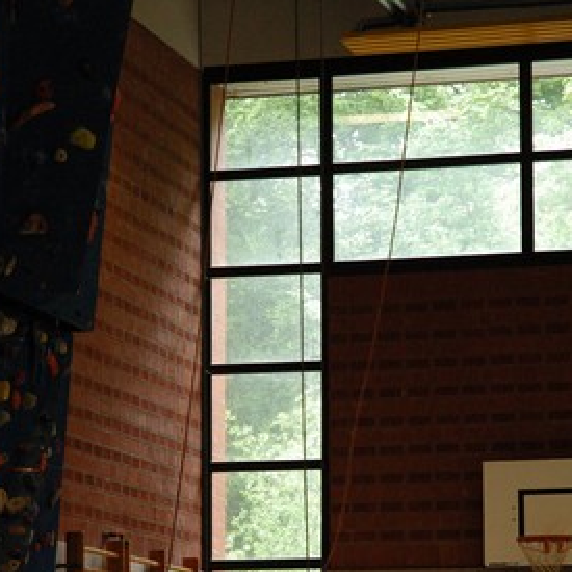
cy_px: 451
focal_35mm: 162
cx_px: 285
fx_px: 3029
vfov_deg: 10.8
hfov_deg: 10.8
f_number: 4.5
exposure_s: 1/125
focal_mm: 70
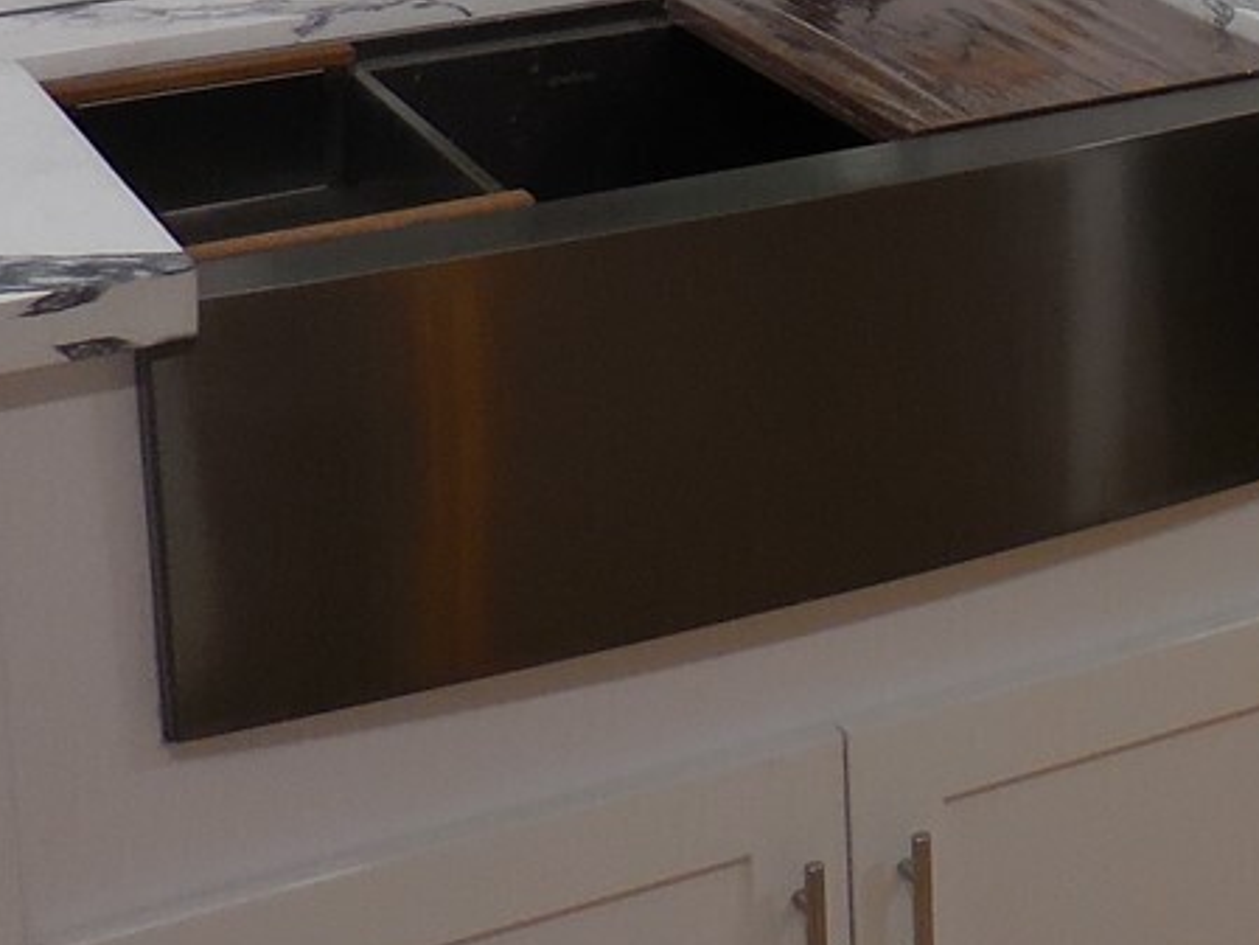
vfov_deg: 15.8
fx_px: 3238
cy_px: -261
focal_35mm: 89
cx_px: 1705
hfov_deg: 19.9
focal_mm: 4.5
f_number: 3.3
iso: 125
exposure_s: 1/30
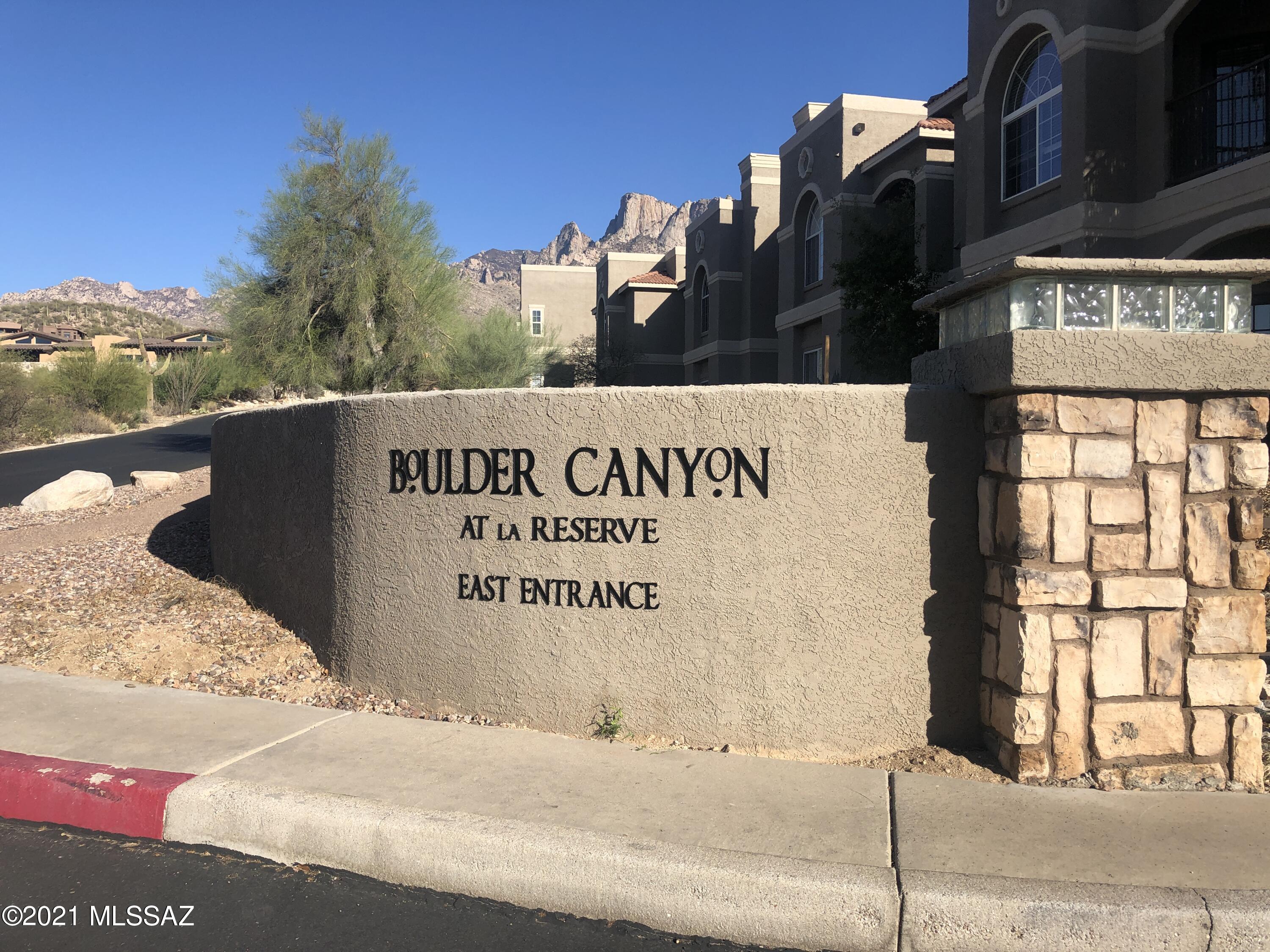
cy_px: 476
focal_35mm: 28
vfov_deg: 49.7
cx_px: 635
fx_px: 1027
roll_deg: -0.5
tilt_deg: +0.0
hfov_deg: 63.4
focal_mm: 4
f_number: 1.8
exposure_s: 1/2114
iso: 20
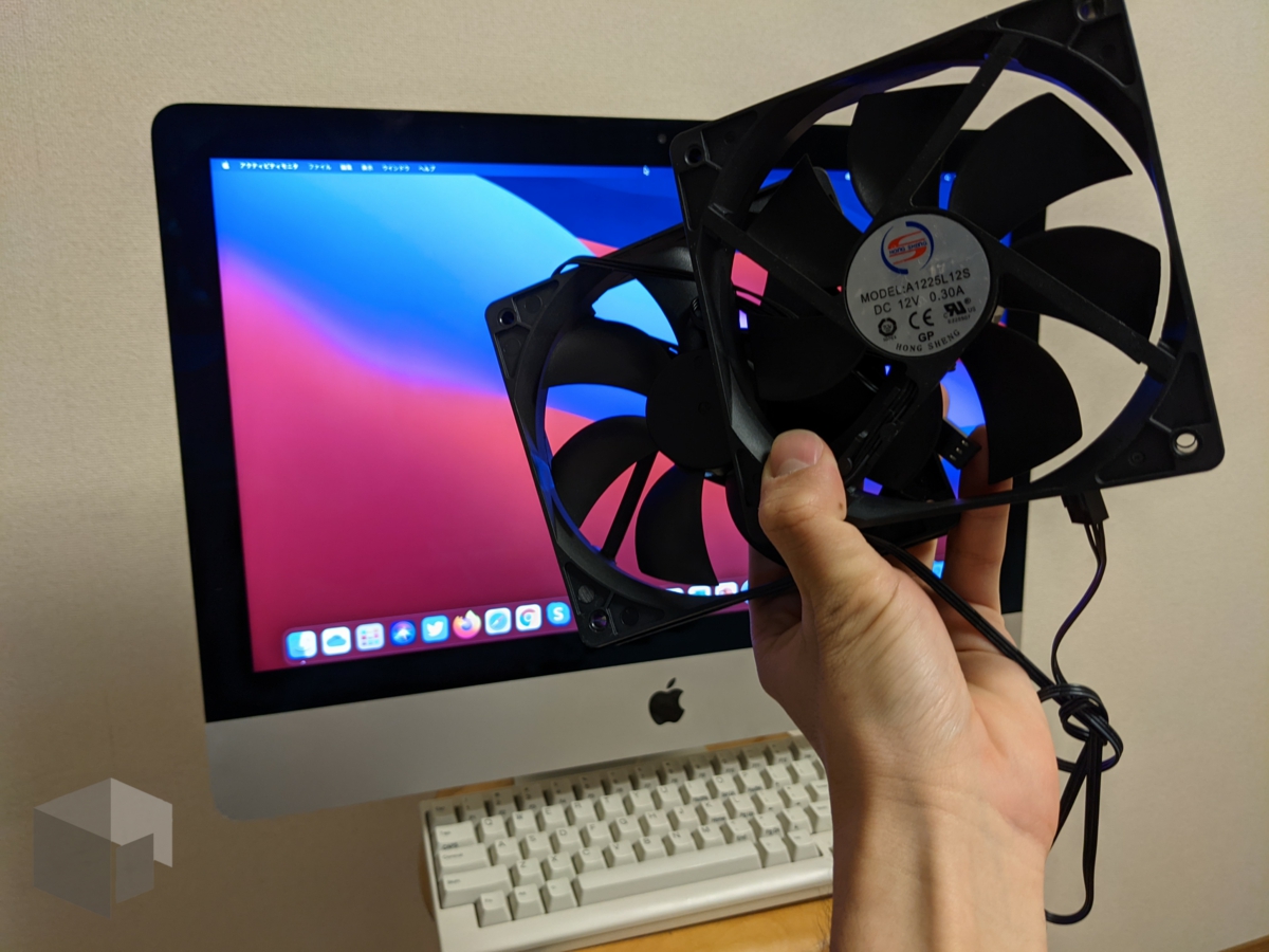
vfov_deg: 51.4
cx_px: 634
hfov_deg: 65.3
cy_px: 476
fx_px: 990
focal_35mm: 27
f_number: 1.73
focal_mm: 4.38
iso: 46
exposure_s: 1/24
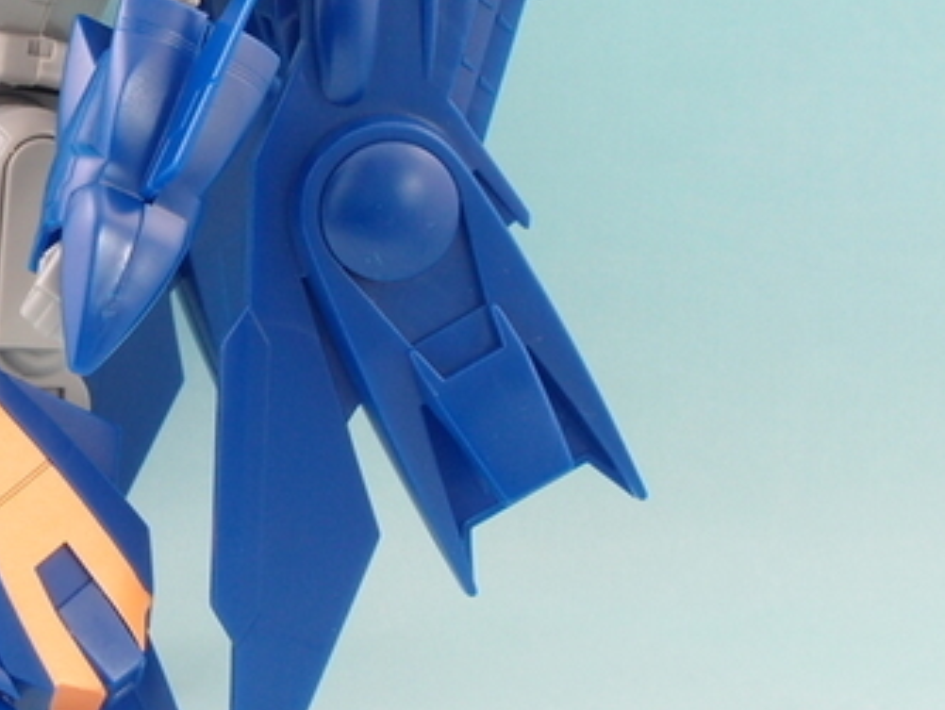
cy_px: 122
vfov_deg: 16.1
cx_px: -144
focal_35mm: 91
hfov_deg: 20.3
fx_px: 2486
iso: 100
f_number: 8
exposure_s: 1.3
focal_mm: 8.16
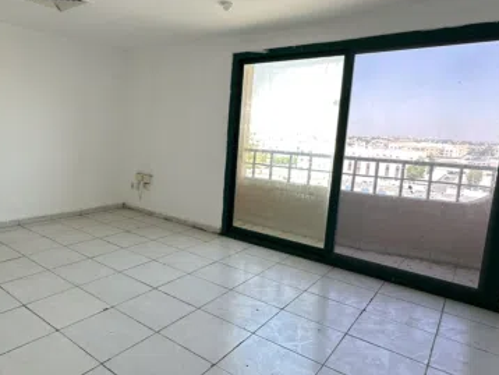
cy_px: 174
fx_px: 361
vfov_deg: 54.9
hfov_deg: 67.5
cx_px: 167
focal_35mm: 25
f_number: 2.2
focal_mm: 2.22
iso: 64
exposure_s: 1/99
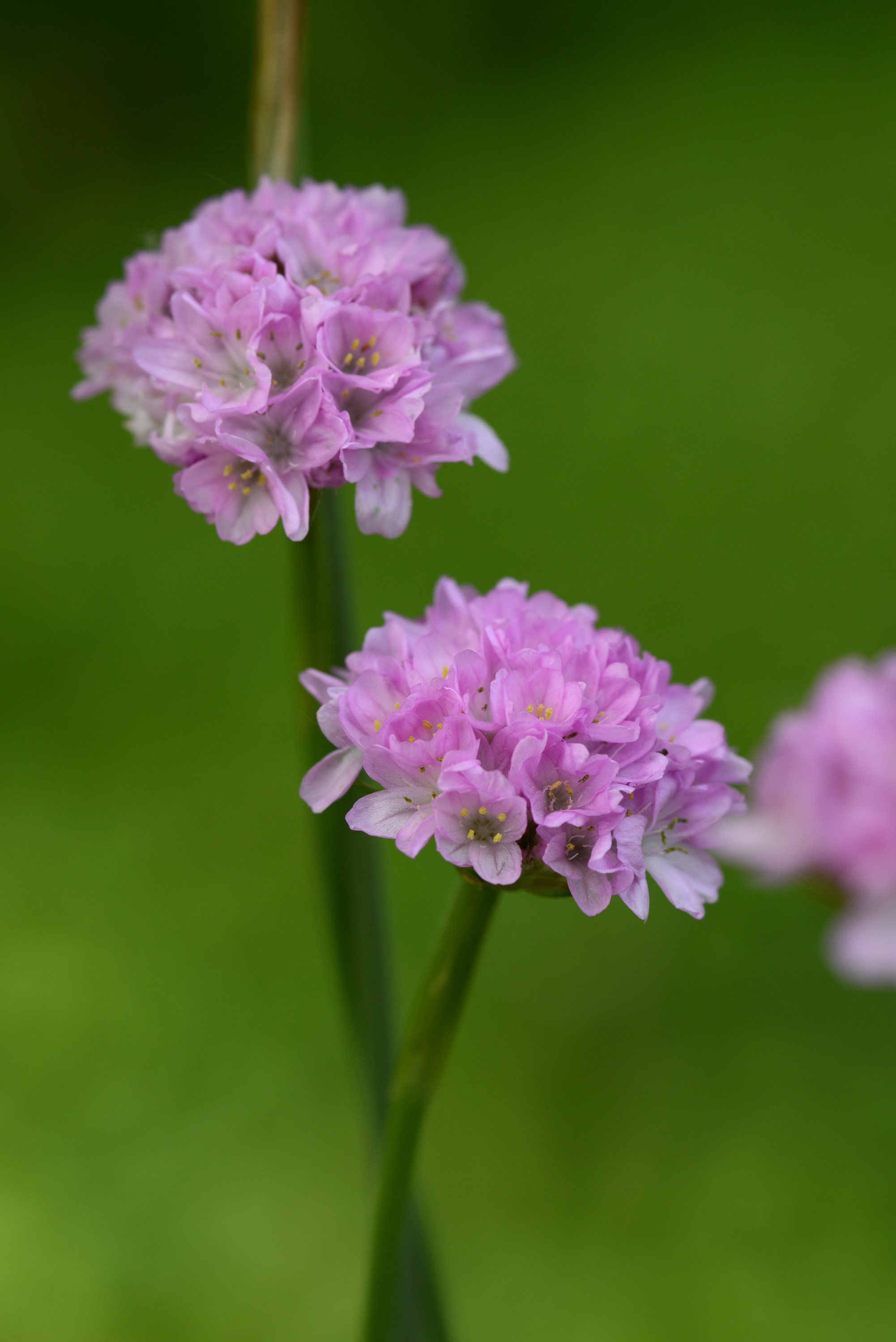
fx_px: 3917
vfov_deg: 19.5
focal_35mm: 105
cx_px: 448
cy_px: 671
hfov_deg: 13.0
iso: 200
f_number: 11
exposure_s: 1/250
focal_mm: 105
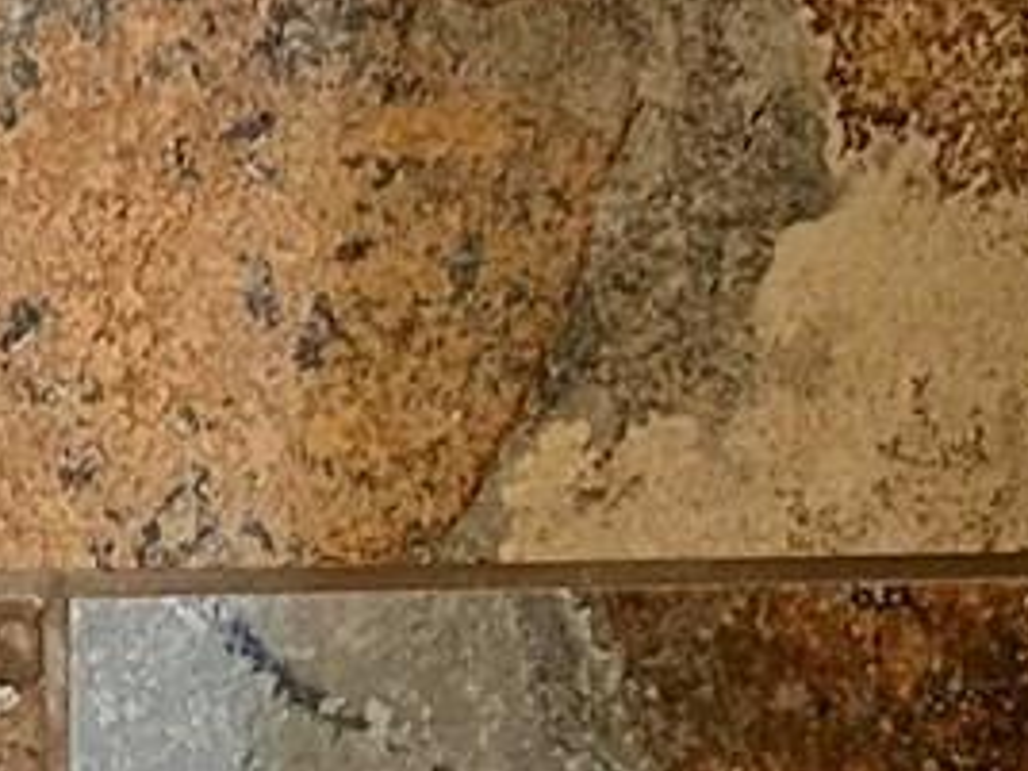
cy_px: 967
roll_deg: +0.5
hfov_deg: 9.9
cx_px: 161
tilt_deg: -5.8
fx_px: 5910
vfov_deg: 7.4
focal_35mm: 199
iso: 400
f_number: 1.5
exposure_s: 1/60
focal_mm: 5.7
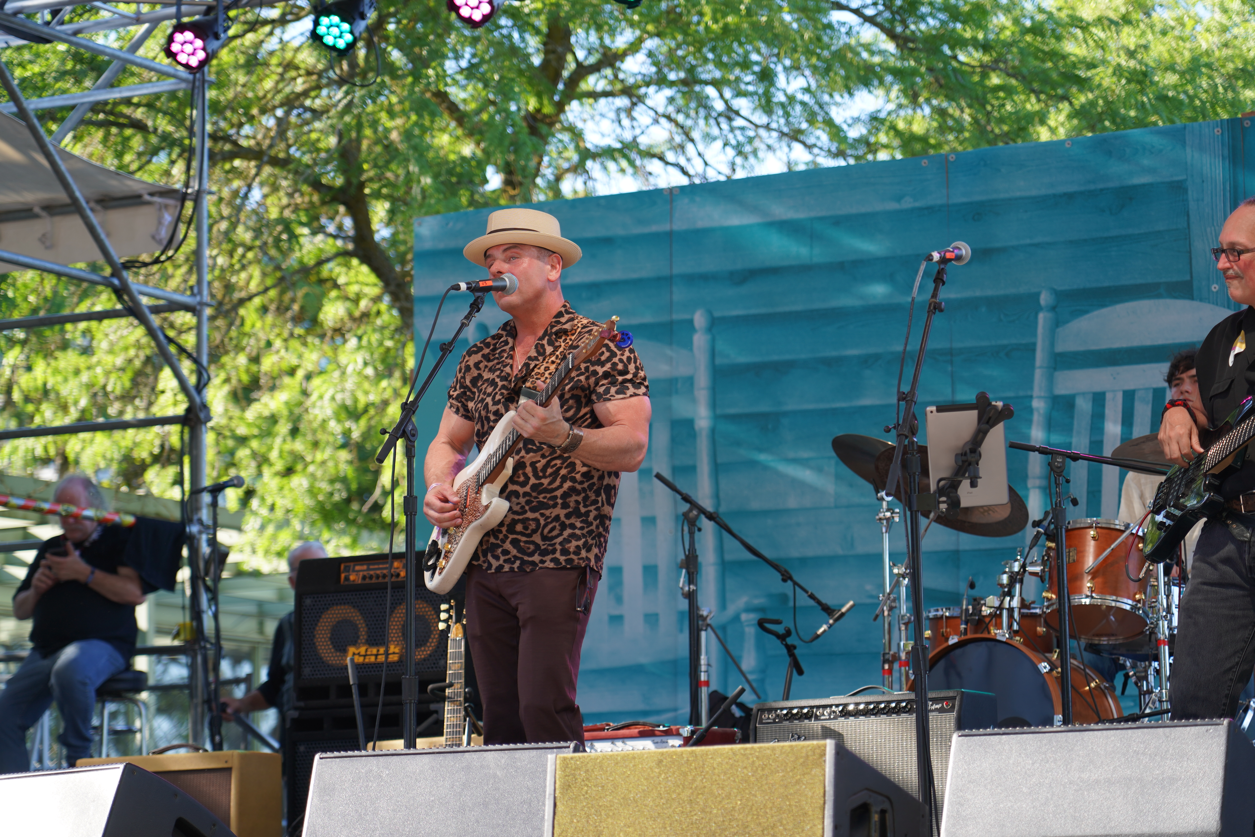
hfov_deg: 19.5
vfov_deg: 13.0
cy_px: 418
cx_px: 628
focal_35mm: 105
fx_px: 3660
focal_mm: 105
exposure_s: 1/160
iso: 160
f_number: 4
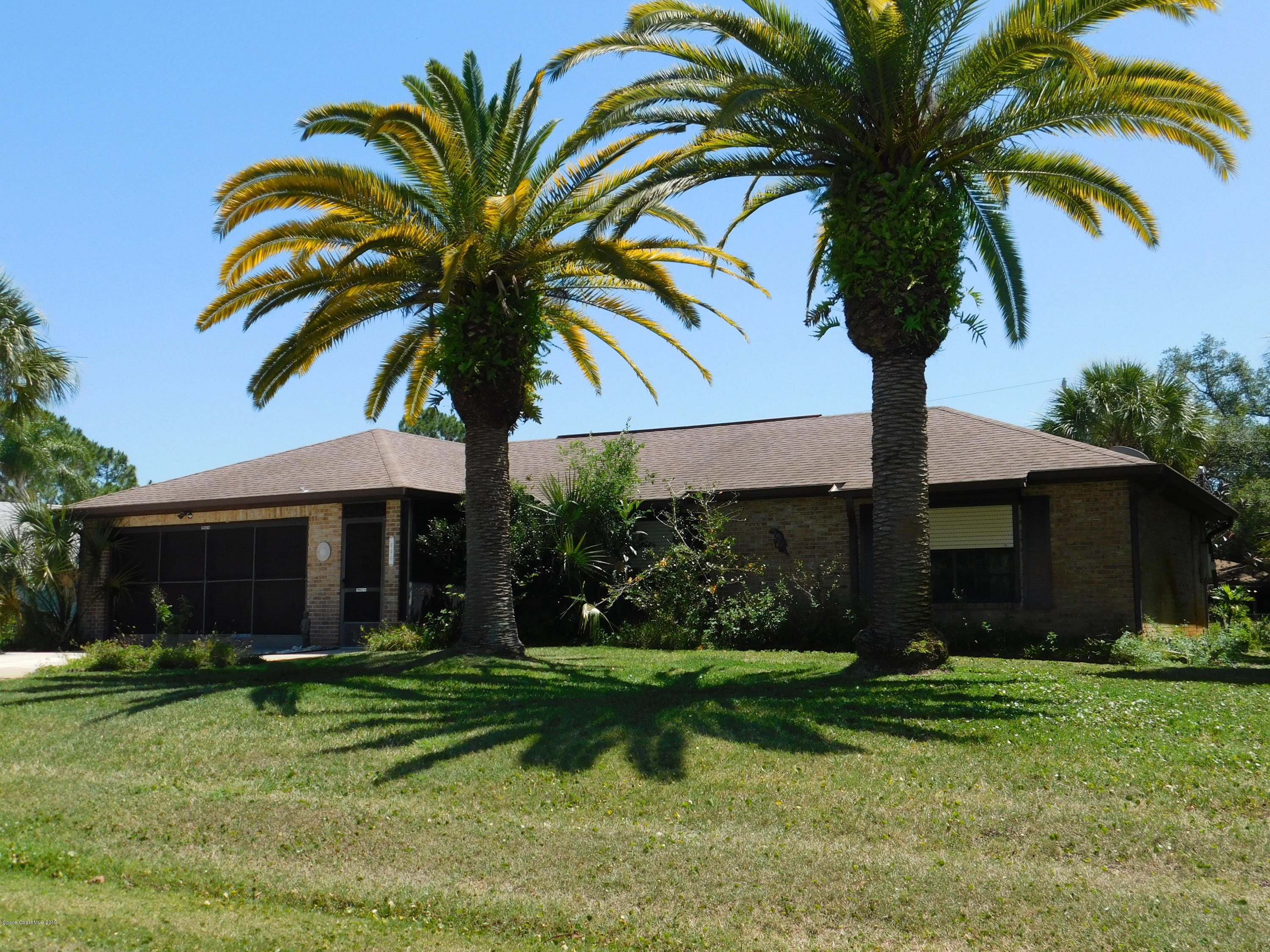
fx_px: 1321
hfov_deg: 51.4
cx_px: 635
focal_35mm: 36
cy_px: 476
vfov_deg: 39.7
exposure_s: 1/1000
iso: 125
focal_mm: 6.3
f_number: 3.5
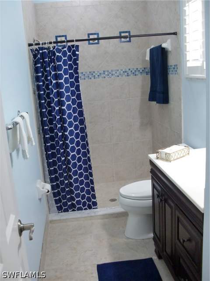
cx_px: 105
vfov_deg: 51.4
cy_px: 140
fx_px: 291
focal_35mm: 36
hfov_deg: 39.7
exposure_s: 1/60
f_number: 2.8
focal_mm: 6.3
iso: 320
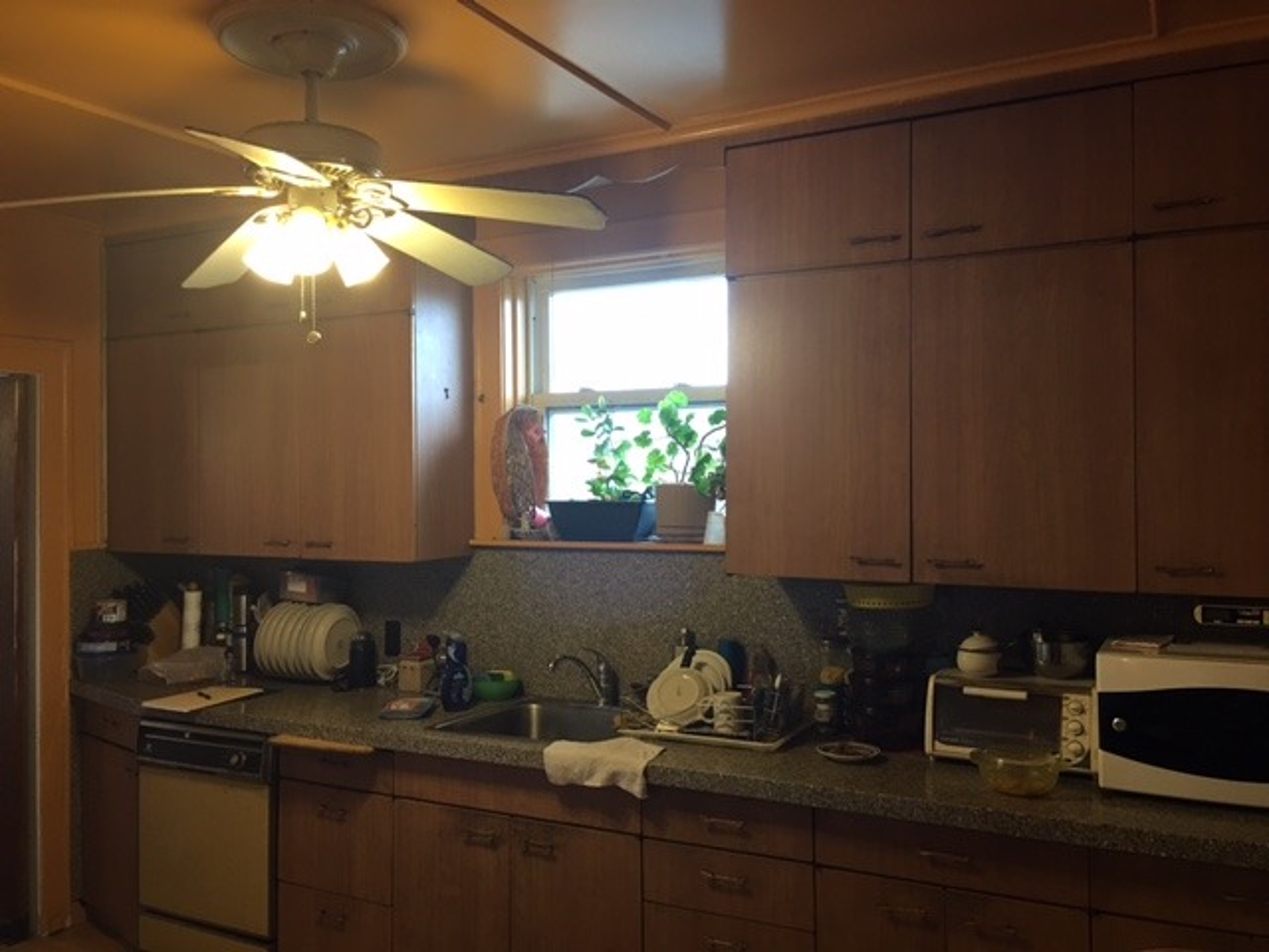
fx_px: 1063
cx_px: 634
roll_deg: -0.2
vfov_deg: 48.2
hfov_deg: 61.7
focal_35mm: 29
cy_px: 476
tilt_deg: +0.2
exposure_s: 1/15
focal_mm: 4.15
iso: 40
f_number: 2.2
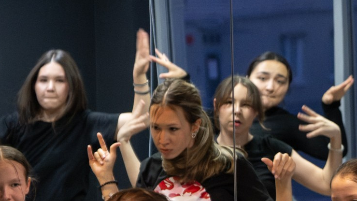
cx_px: 471
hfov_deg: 7.3
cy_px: 111
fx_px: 2765
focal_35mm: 292
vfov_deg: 4.2
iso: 2000
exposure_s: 1/250
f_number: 2.8
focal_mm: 55
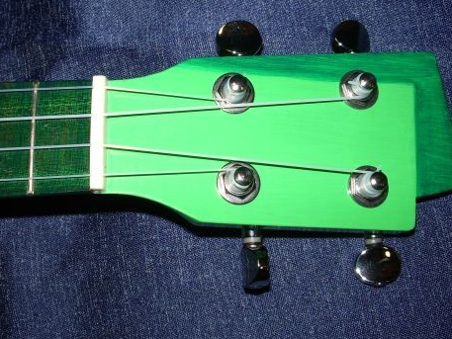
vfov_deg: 29.5
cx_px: 209
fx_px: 640
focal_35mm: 49
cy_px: 121
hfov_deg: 38.9
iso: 80
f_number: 4.3
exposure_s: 1/40
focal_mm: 5.8
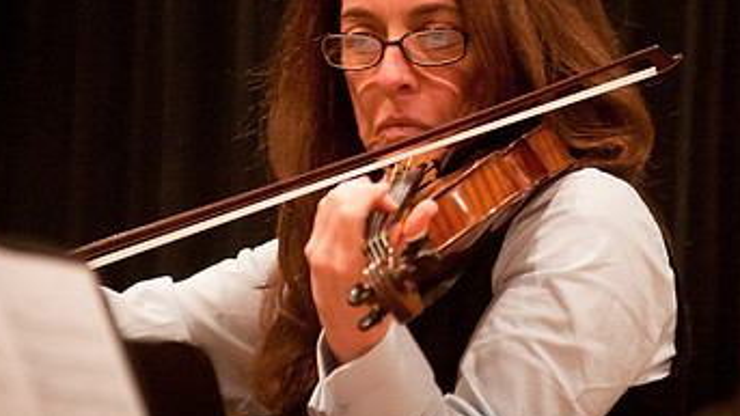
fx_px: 10420
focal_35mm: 531
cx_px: 460
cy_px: 68
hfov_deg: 4.1
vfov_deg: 2.3
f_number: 3.2
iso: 1600
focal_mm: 200
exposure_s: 1/40
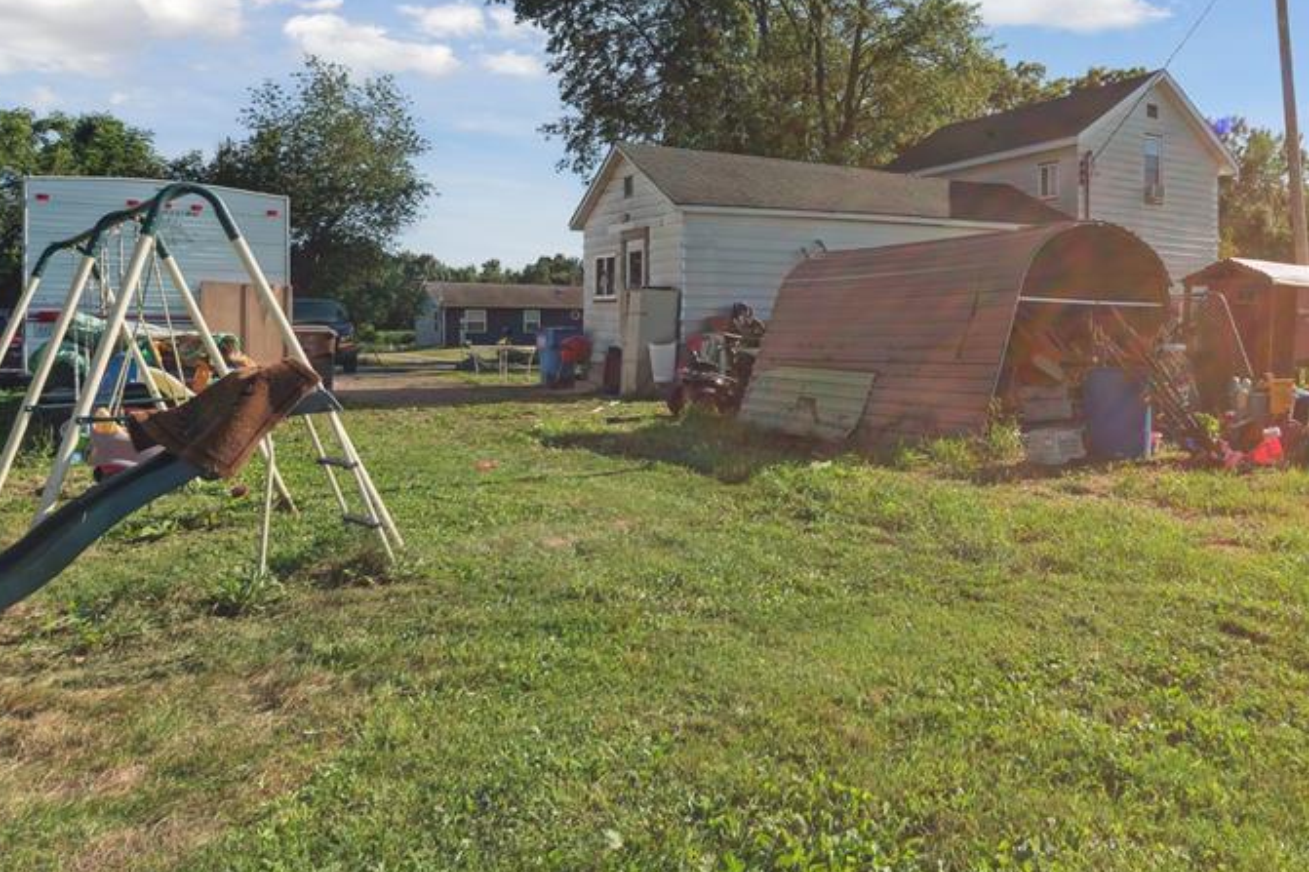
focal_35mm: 29
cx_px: 936
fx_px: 1054
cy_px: 331
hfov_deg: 61.1
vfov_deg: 44.6
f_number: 8
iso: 400
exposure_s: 1/1250
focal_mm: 19
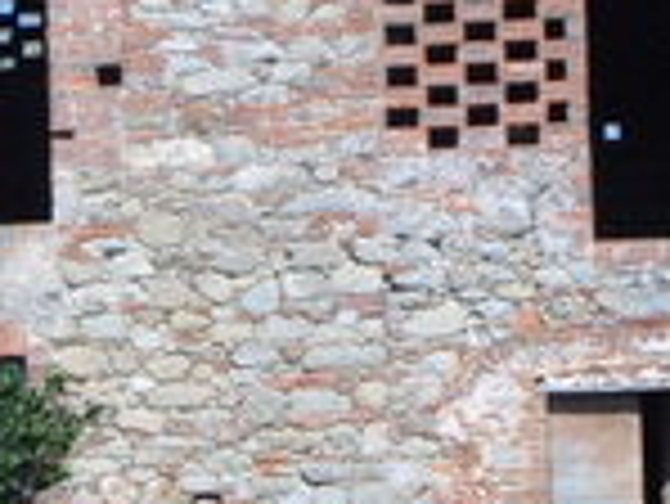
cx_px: 360
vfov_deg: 9.5
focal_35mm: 156
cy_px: 266
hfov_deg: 12.7
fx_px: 3022
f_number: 3.2
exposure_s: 1/1500
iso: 100
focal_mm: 5.3
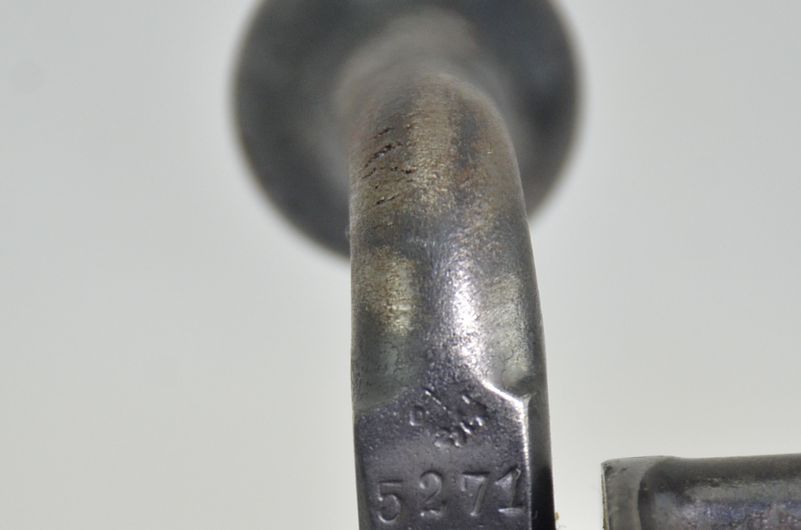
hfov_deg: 4.6
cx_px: 420
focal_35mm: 445
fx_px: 9881
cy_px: 516
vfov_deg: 3.1
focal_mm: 135
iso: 800
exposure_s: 1/250
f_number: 5.6
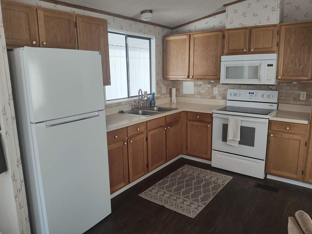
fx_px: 225
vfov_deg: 54.9
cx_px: 156
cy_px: 117
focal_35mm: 25
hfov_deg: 69.4
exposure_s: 1/60.1
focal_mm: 4.15
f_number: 1.5
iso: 126
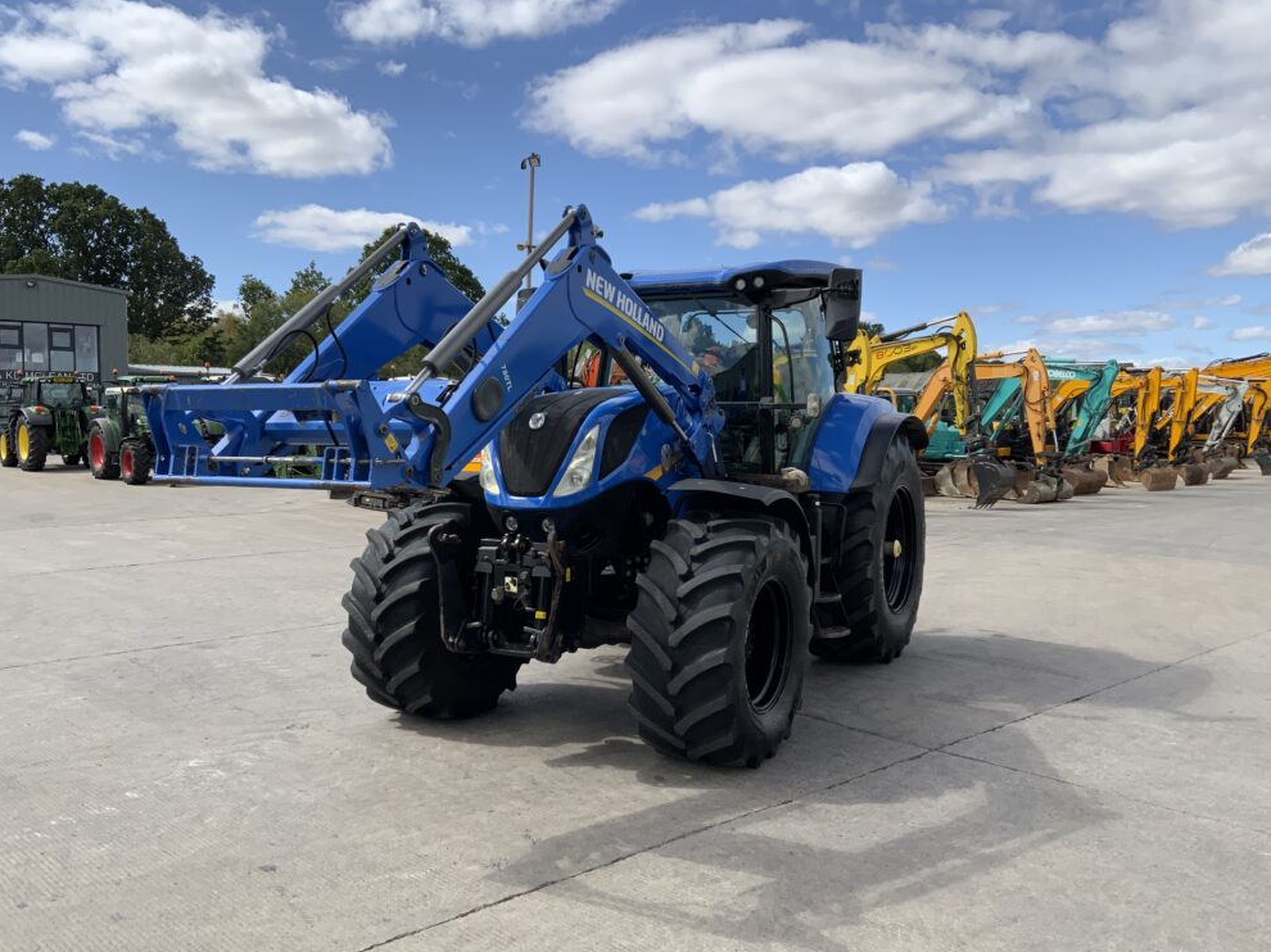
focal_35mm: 30
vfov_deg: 46.8
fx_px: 1101
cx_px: 621
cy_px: 480
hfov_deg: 60.0
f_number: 1.8
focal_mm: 3
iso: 16
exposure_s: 1/1786
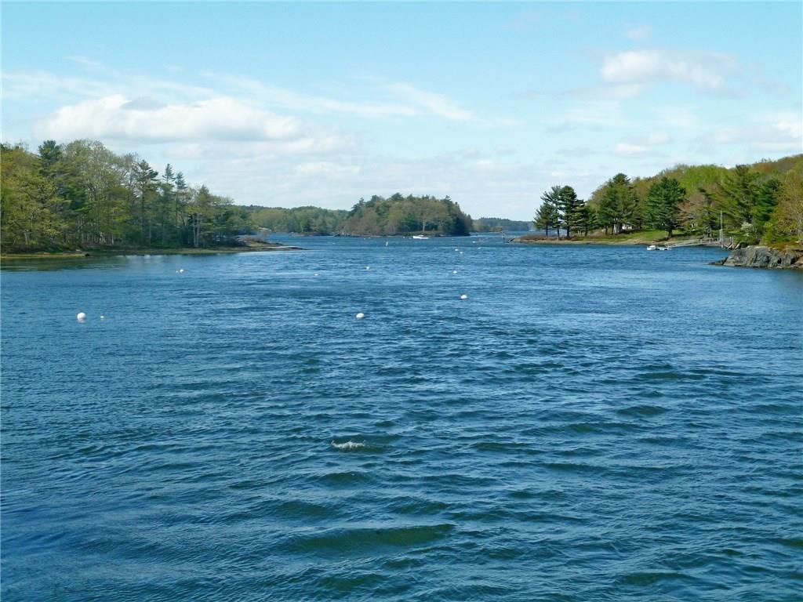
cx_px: 402
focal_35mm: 59
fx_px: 1369
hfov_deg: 32.7
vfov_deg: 24.8
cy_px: 301
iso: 100
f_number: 3.9
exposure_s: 1/640
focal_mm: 9.7
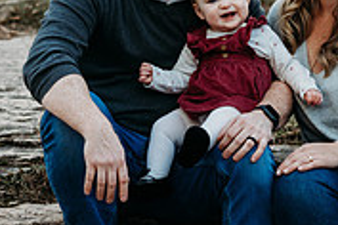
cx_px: 180
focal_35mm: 300
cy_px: 137
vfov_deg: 4.6
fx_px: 2816
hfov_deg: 6.9
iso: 640
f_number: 3.5
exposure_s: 1/640
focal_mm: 85
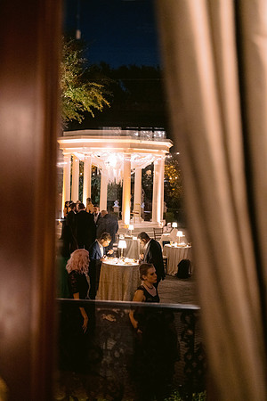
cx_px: 134
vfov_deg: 39.6
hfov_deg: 27.0
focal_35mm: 50
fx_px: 556
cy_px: 200
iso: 4000
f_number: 2.5
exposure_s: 1/80
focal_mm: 50
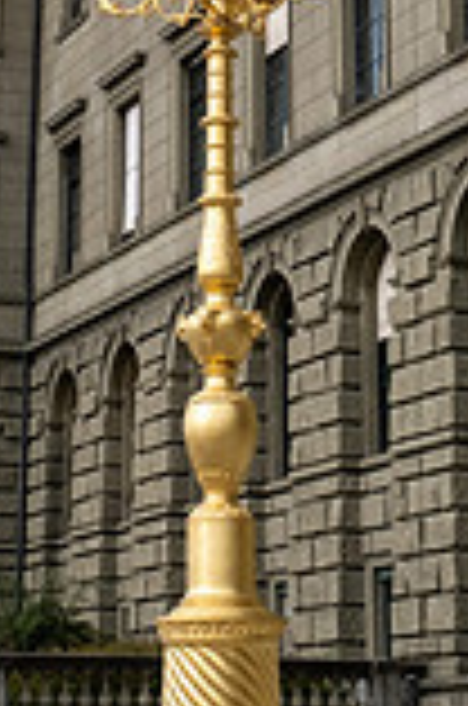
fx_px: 2194
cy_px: -40
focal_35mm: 112
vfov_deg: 17.7
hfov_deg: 12.2
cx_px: 212
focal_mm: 25.7
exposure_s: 1/640
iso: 320
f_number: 5.6
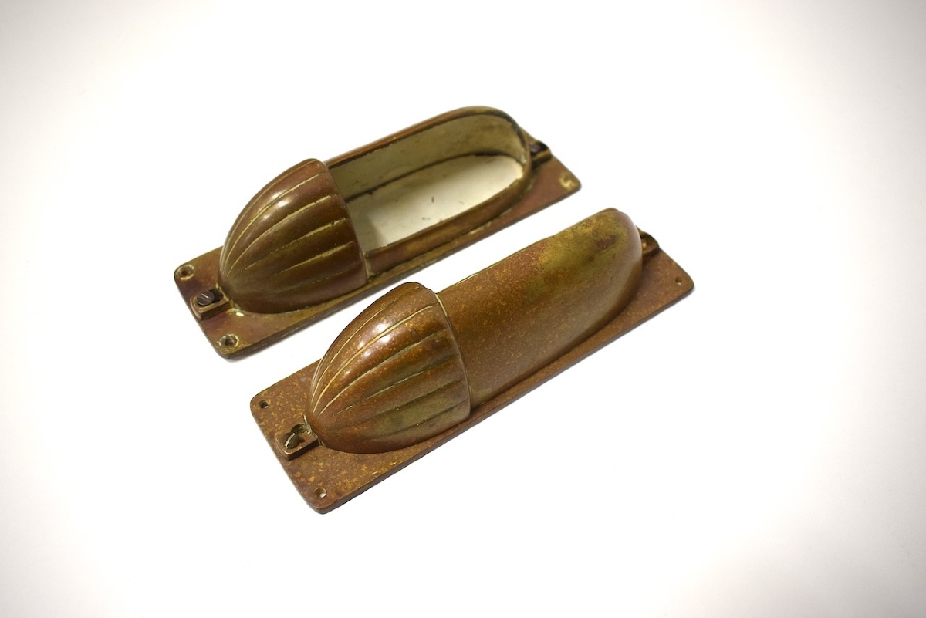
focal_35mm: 32
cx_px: 463
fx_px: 810
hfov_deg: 59.5
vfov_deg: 41.7
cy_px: 309
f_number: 4
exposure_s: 1/125
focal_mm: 21
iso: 800
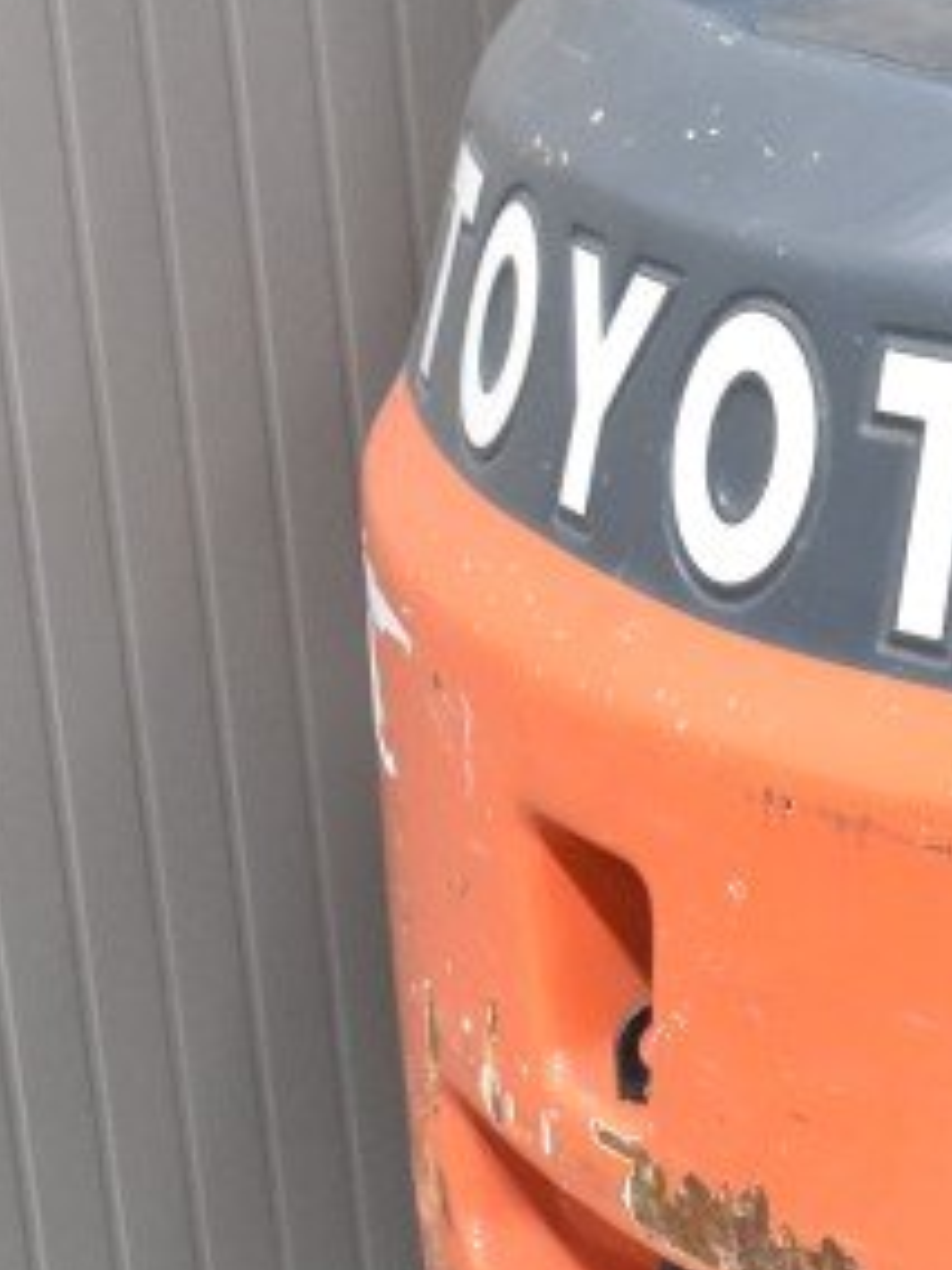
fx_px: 5354
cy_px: 1261
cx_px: 1725
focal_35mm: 146
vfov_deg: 13.3
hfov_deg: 9.6
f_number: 4.5
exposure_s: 1/25
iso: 1600
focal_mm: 24
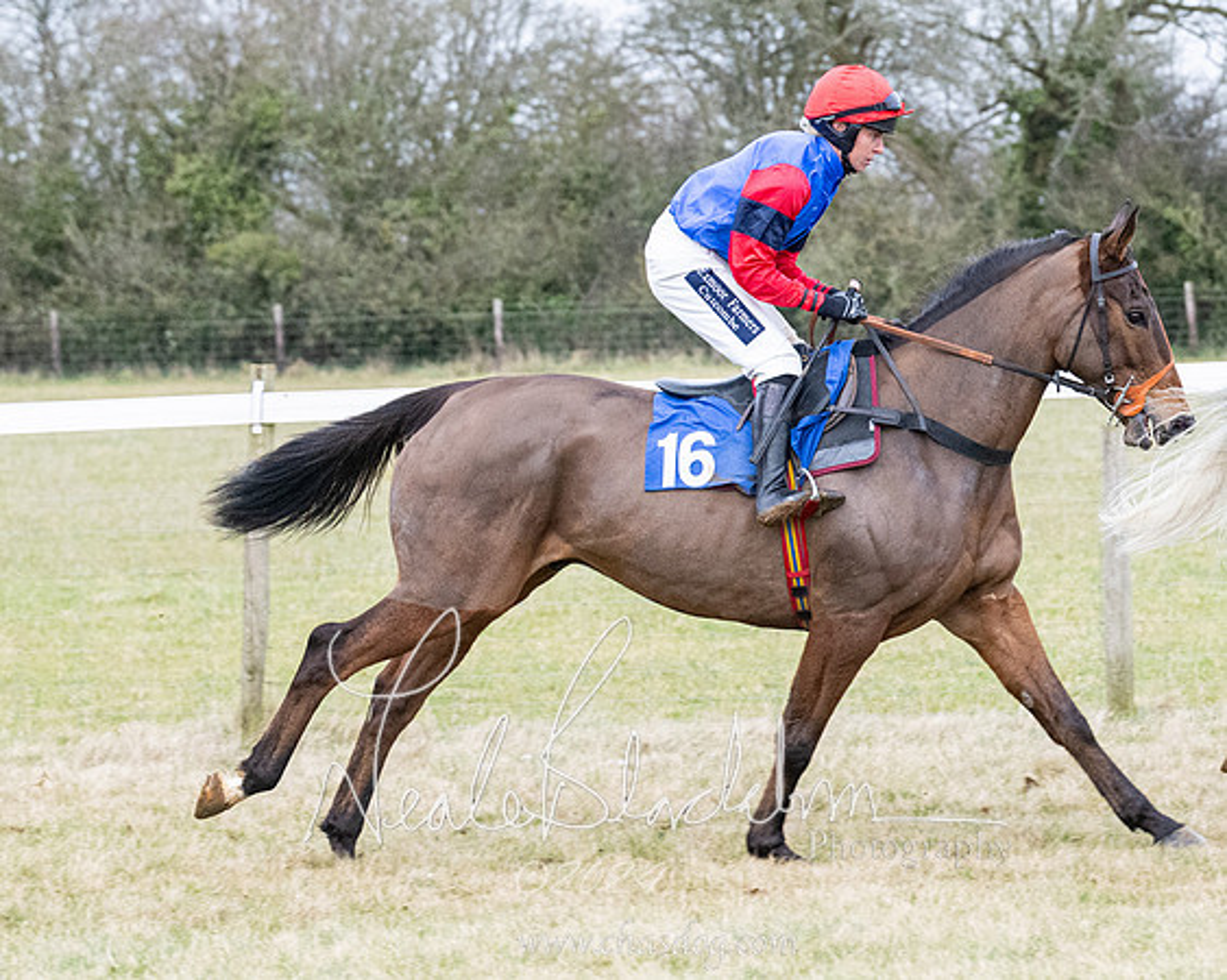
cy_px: 626
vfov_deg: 7.1
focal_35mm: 218
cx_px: 866
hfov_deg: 8.9
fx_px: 7903
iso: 1600
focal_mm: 94
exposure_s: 1/1000
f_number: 4
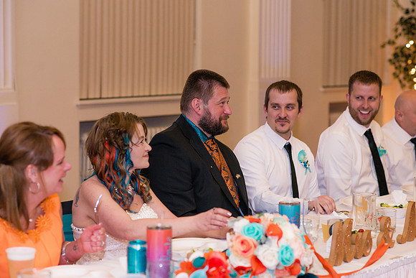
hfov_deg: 23.9
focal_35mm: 85
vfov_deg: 16.1
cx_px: 208
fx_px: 982
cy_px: 139
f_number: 3.2
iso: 640
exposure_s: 1/100
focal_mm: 85
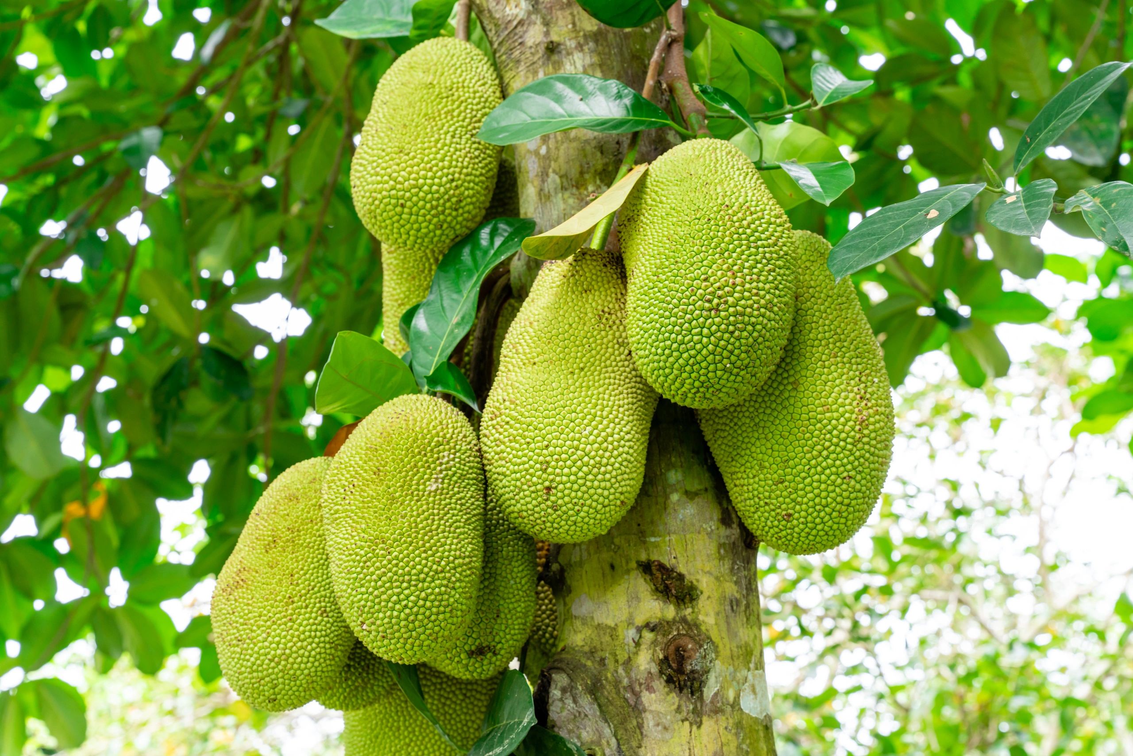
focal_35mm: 58
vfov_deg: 23.4
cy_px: 378
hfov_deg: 34.5
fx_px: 1823
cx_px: 566
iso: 400
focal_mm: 57.9
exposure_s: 1/80
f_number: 7.1
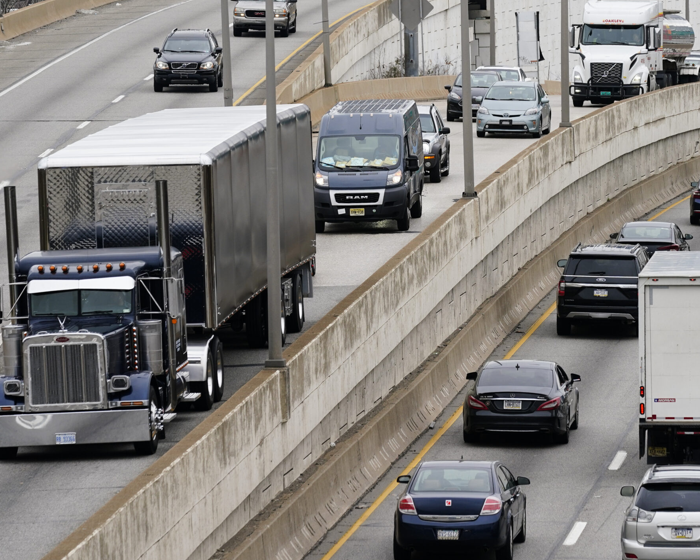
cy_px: 235
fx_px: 6692
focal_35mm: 323
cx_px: 442
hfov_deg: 6.0
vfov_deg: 4.8
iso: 400
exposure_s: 1/400
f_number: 9
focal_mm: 238
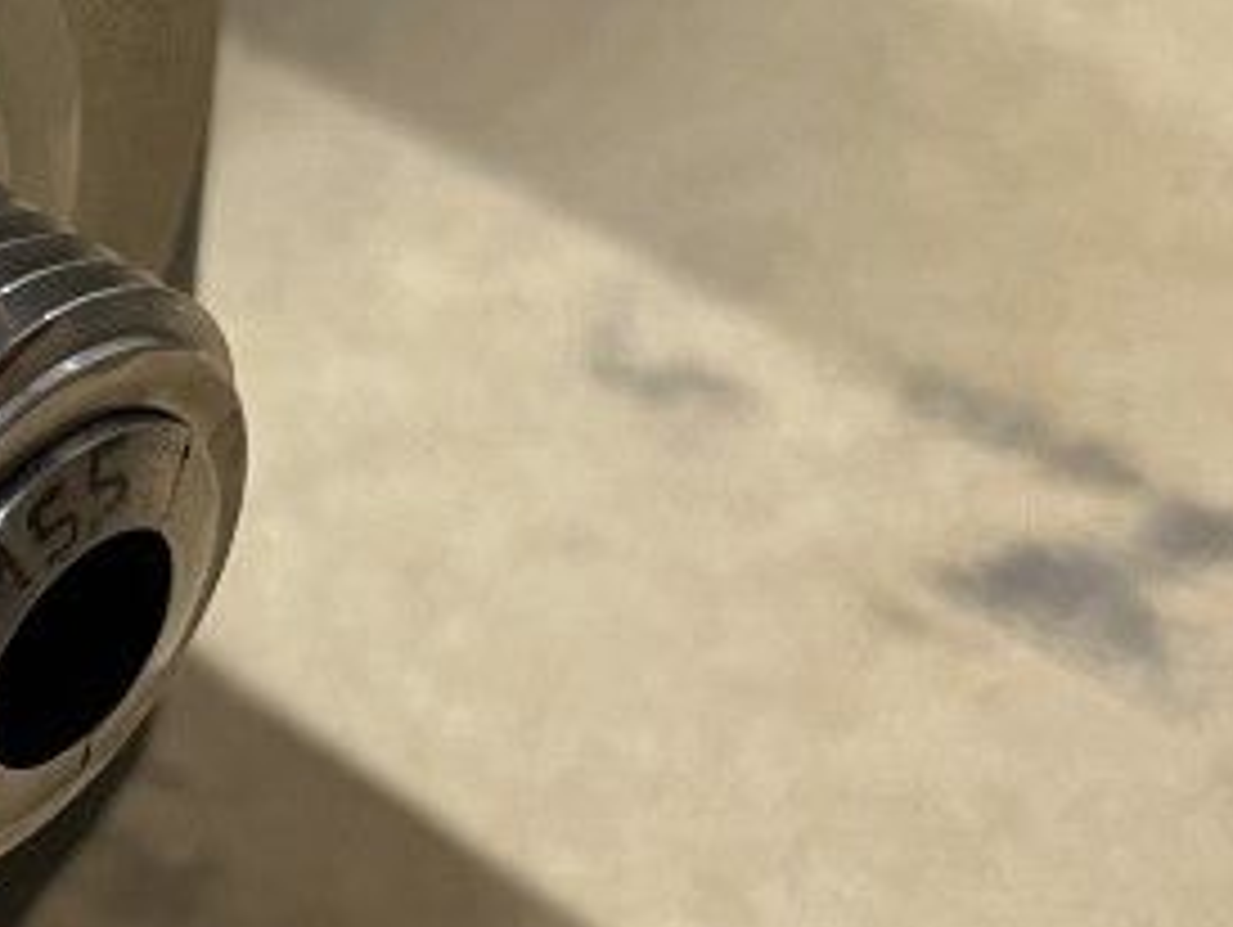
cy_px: 567
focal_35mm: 97
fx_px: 3458
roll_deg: +4.2
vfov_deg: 15.3
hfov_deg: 18.6
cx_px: -423
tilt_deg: -43.9
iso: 200
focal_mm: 5.7
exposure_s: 1/50
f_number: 1.5
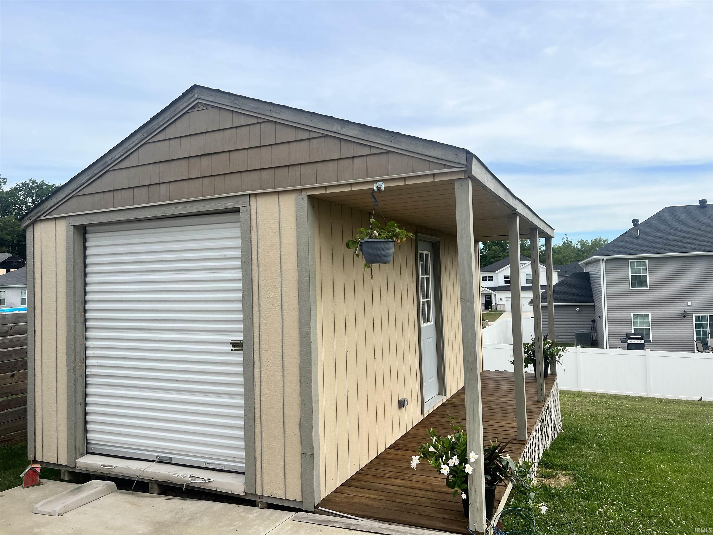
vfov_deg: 53.1
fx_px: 536
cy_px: 268
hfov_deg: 67.3
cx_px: 356
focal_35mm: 26
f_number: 1.5
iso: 50
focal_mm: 5.7
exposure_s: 1/2915
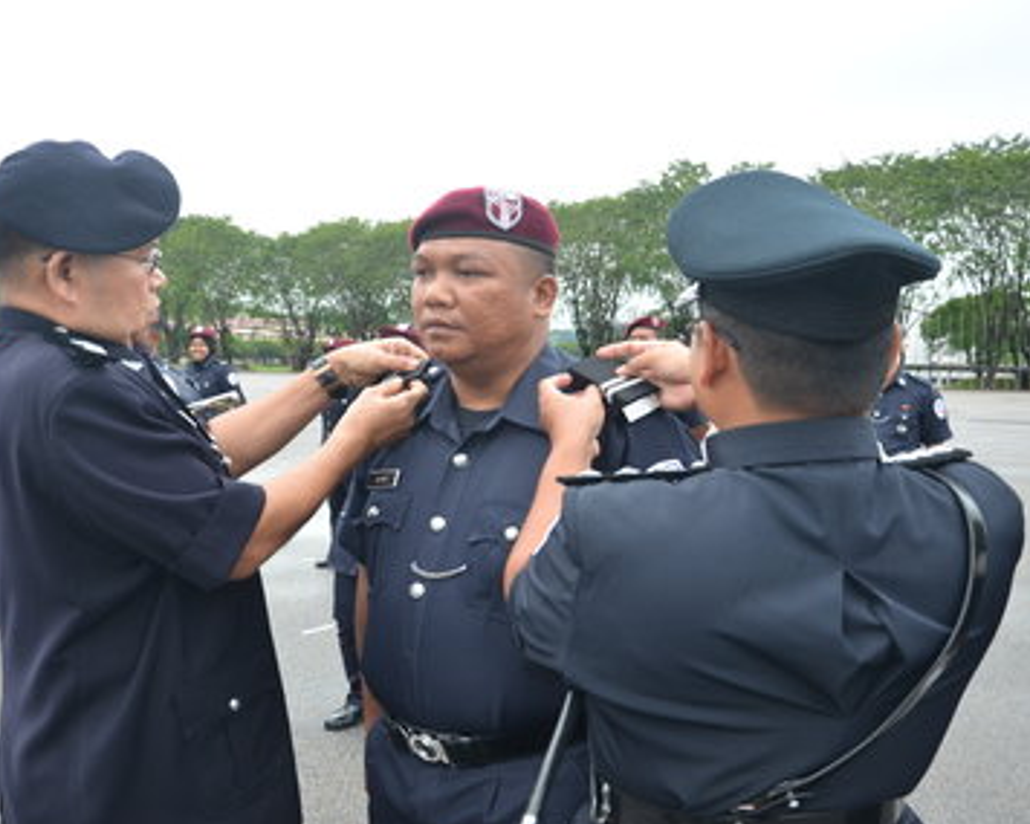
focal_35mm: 32
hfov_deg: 55.4
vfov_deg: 45.8
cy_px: 411
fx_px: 976
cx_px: 440
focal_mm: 18
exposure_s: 1/100
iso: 400
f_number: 4.5
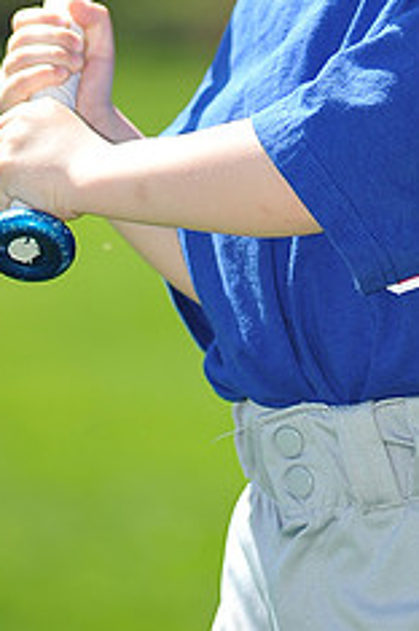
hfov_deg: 3.1
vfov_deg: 4.6
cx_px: 352
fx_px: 7791
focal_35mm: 445
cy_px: -134
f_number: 4.5
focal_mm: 180
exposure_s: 1/800
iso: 200
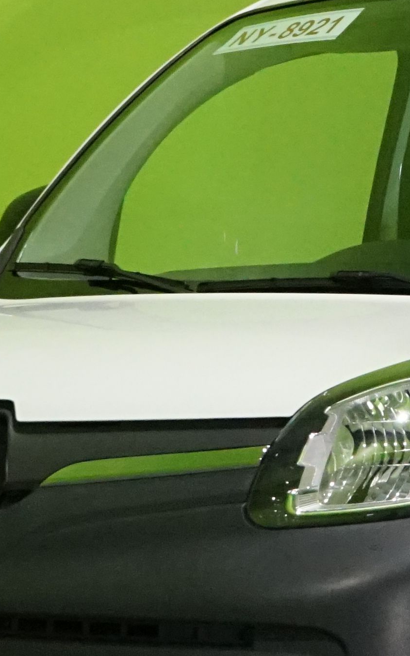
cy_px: 323
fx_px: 3558
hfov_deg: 6.6
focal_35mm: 199
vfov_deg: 10.5
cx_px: 486
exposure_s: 1/125
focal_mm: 44
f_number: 10
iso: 6400
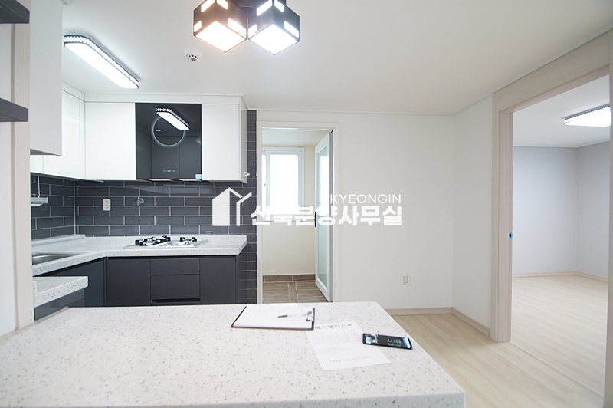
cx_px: 306
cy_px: 204
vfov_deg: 77.2
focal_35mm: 15
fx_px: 255
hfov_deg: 100.4
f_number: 4
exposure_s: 1/40
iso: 400
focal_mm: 10
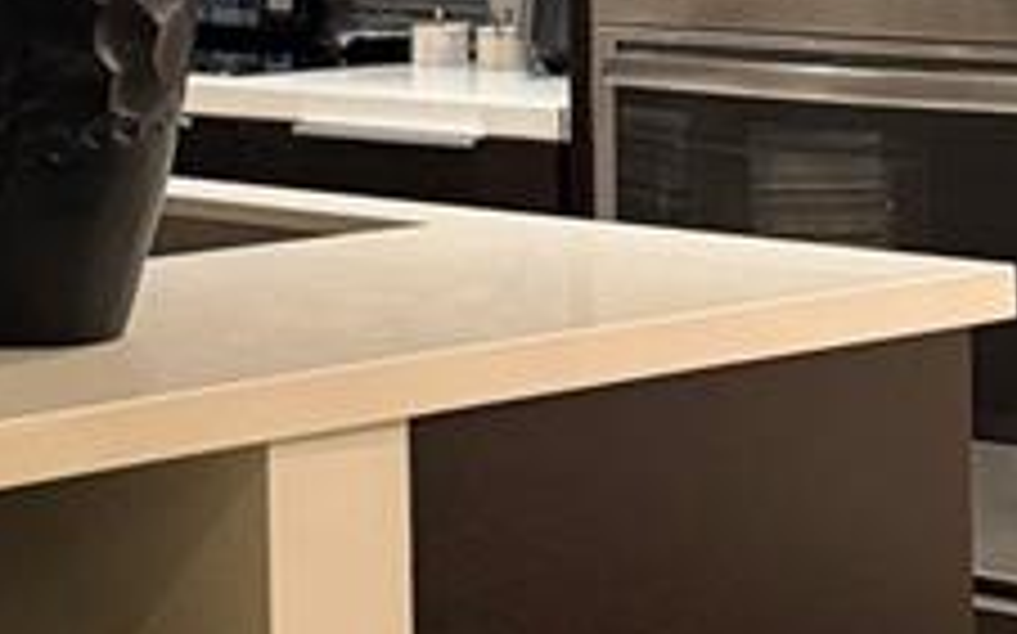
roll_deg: +0.2
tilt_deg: -3.2
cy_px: -67
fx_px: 3740
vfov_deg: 9.6
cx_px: -4
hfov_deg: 15.2
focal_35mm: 135
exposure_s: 1/60
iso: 500
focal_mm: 6.76
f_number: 1.78
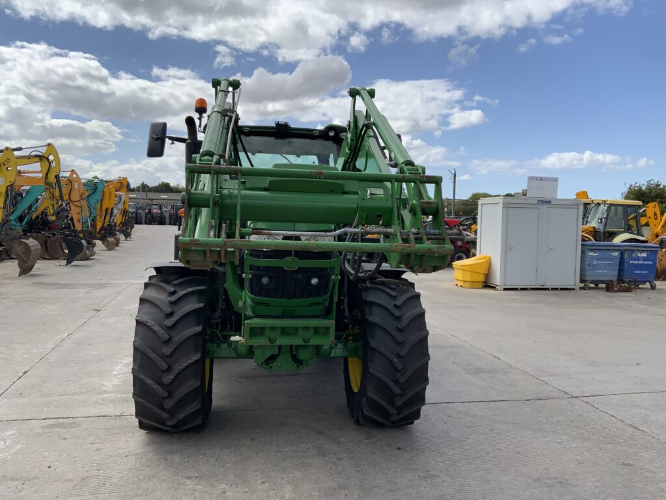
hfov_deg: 61.7
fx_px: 558
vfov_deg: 48.2
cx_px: 333
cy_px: 250
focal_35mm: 29
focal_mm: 3
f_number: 1.8
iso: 16
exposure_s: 1/1912
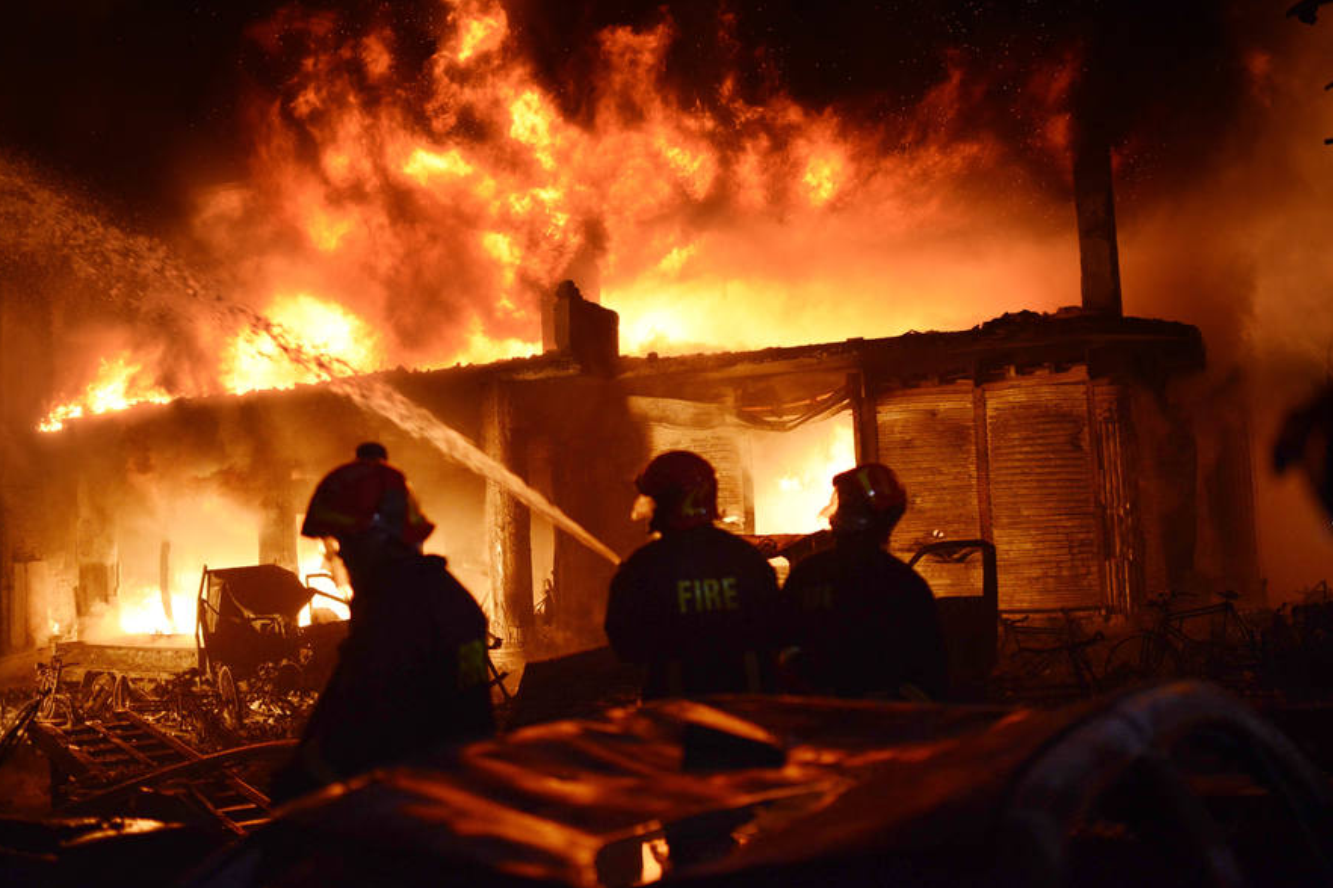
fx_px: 1370
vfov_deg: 35.9
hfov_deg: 51.9
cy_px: 444
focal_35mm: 37
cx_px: 685
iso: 2000
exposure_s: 1/400
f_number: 1.4
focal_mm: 35
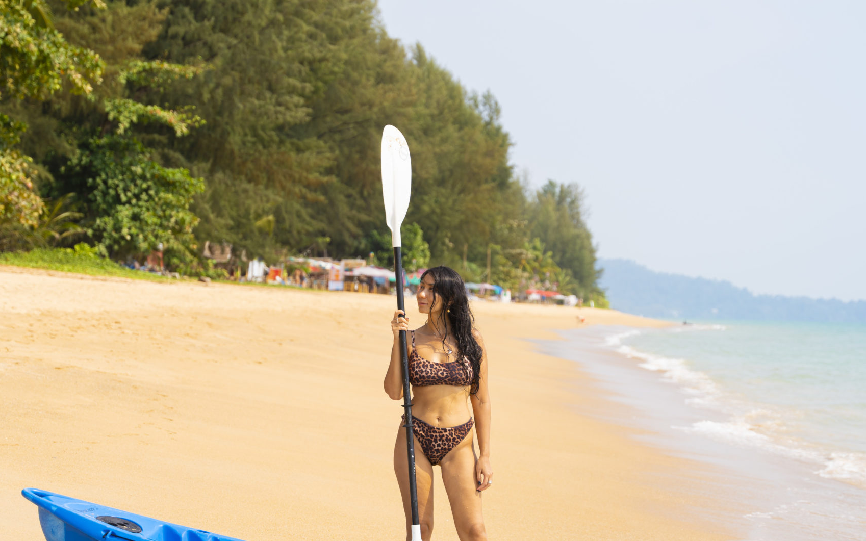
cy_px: 330
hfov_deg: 24.8
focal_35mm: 83
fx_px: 1970
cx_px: 434
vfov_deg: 15.6
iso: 100
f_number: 2.8
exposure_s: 1/1250
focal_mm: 54.3
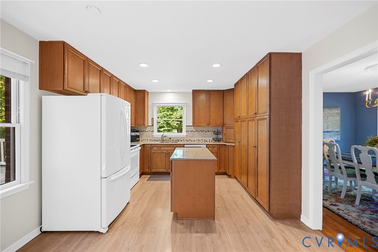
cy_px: 126
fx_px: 168
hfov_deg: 96.7
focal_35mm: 16
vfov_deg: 73.8
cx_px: 189
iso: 1250
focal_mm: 16
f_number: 4
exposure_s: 1/10
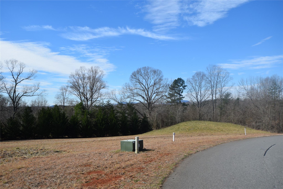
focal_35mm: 36
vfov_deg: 36.9
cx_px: 142
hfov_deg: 53.1
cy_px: 94
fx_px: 283
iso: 200
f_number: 9
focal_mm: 24
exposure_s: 1/320
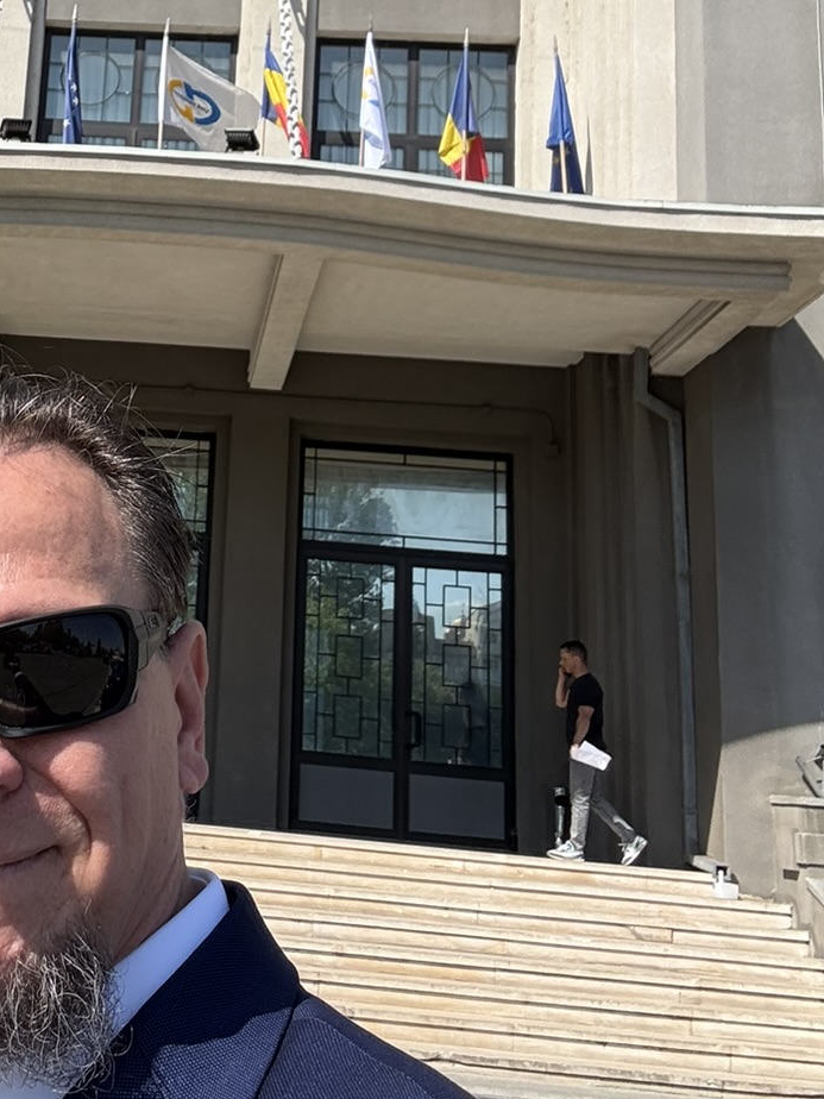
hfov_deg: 27.2
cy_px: 324
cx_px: 34
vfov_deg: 36.9
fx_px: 1619
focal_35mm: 51
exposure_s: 1/1199
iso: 32
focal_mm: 2.69
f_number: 1.9
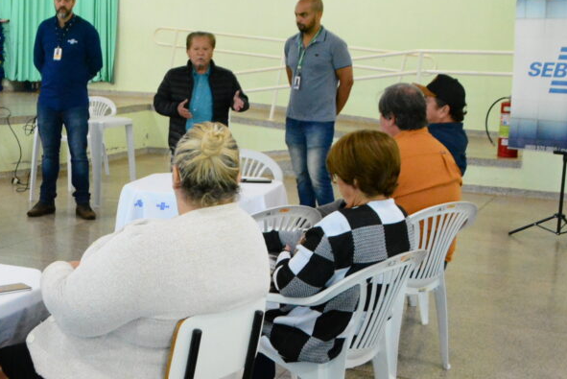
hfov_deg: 29.5
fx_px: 1056
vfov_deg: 20.3
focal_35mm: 67
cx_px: 132
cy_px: 188
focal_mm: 22
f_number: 6.3
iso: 4500
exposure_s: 1/60
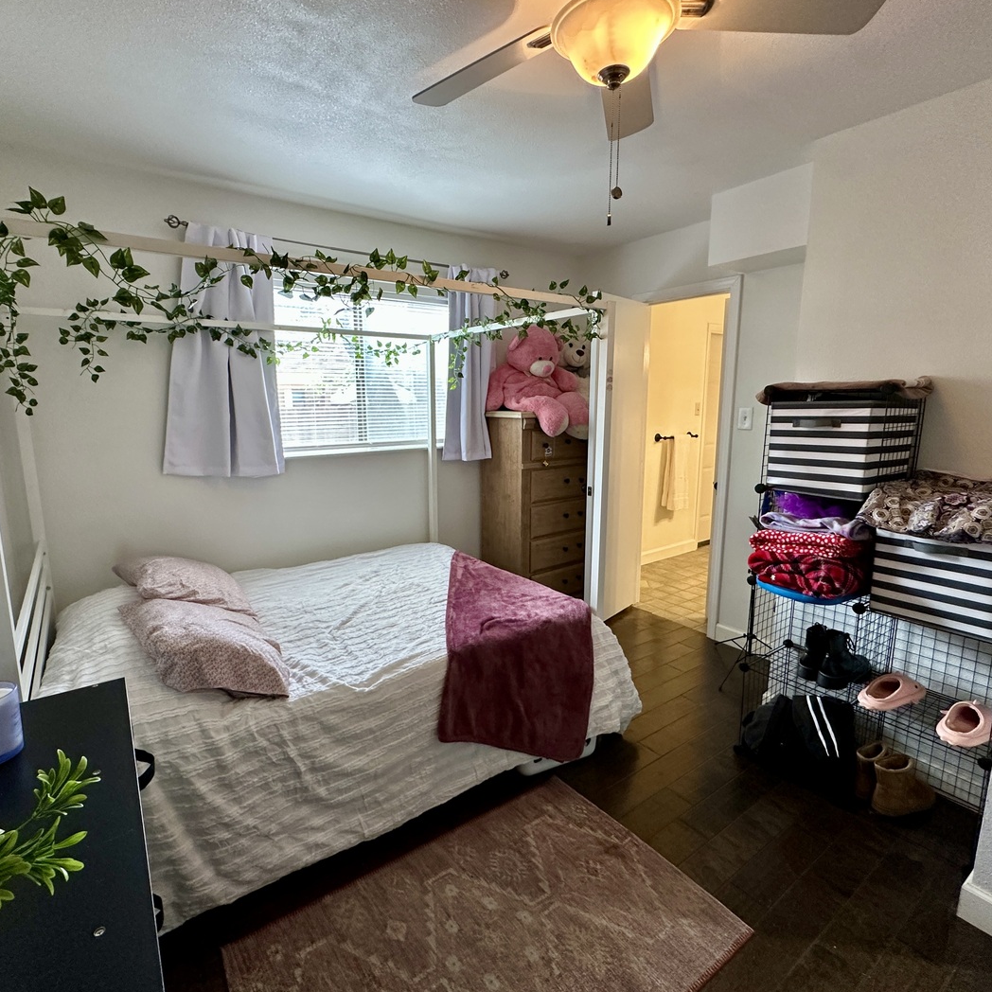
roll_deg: +0.5
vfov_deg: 84.0
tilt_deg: -9.4
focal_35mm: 17
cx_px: 469
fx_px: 551
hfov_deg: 83.9
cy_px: 493
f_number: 2.2
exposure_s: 1/60
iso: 250
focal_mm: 2.22
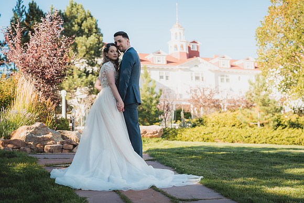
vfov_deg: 26.6
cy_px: 102
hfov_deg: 39.0
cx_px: 152
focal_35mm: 51
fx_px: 430
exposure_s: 1/2000
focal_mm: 50
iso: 200
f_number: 2.8
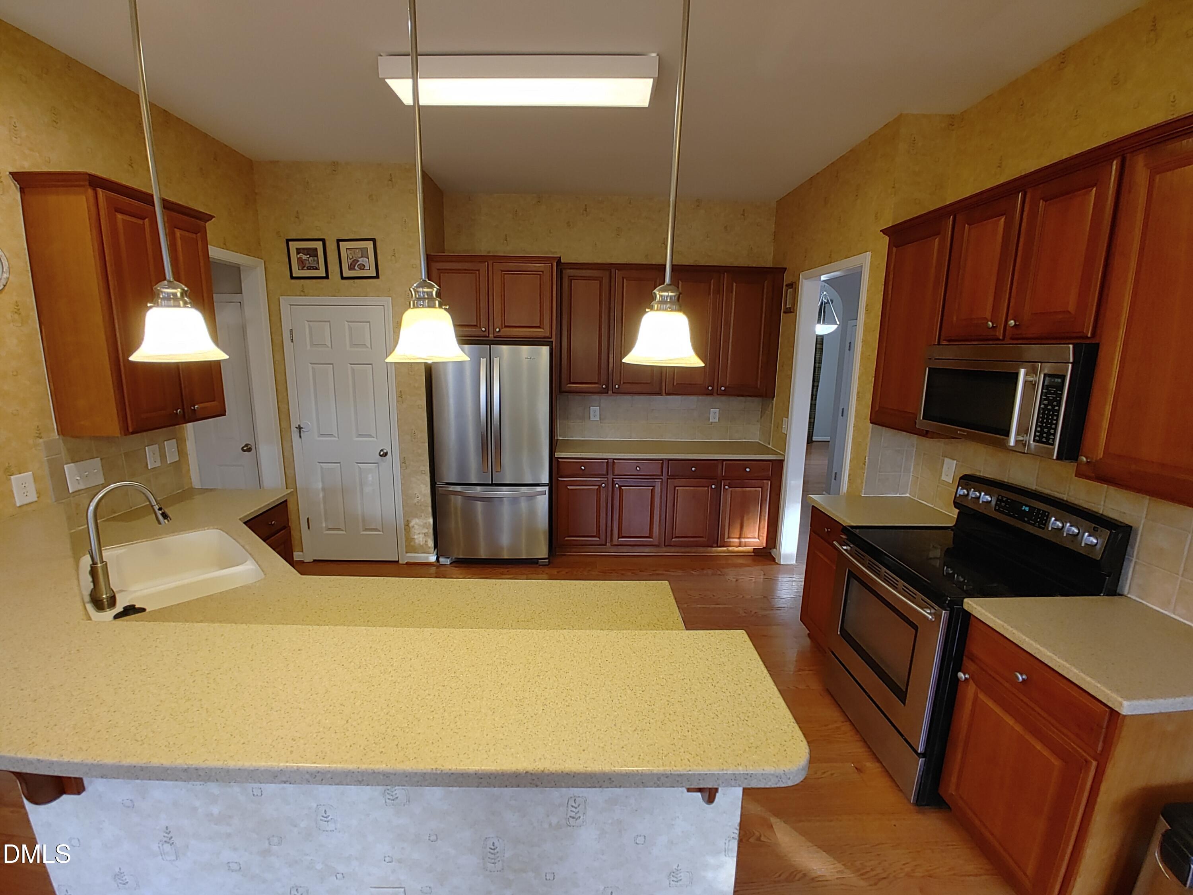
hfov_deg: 98.2
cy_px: 448
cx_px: 596
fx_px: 517
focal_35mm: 15
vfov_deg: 81.7
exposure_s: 1/30
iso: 150
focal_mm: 1.78
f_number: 1.9
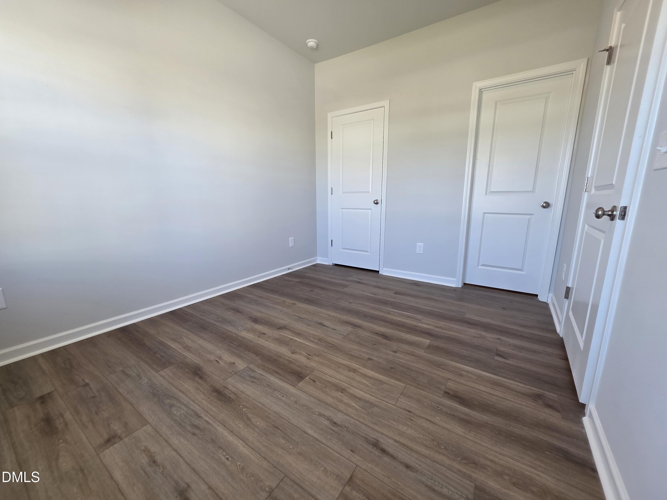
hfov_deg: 106.2
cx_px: 334
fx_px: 250
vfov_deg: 89.9
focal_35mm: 13
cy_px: 250
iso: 125
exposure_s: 1/120
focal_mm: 2.2
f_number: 1.9
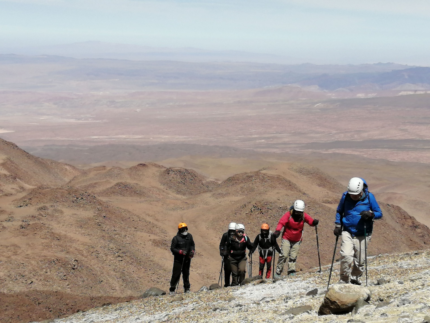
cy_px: 162
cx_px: 215
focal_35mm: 79
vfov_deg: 18.7
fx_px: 981
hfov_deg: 24.7
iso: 50
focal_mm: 3.62
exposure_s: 1/2008
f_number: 1.8
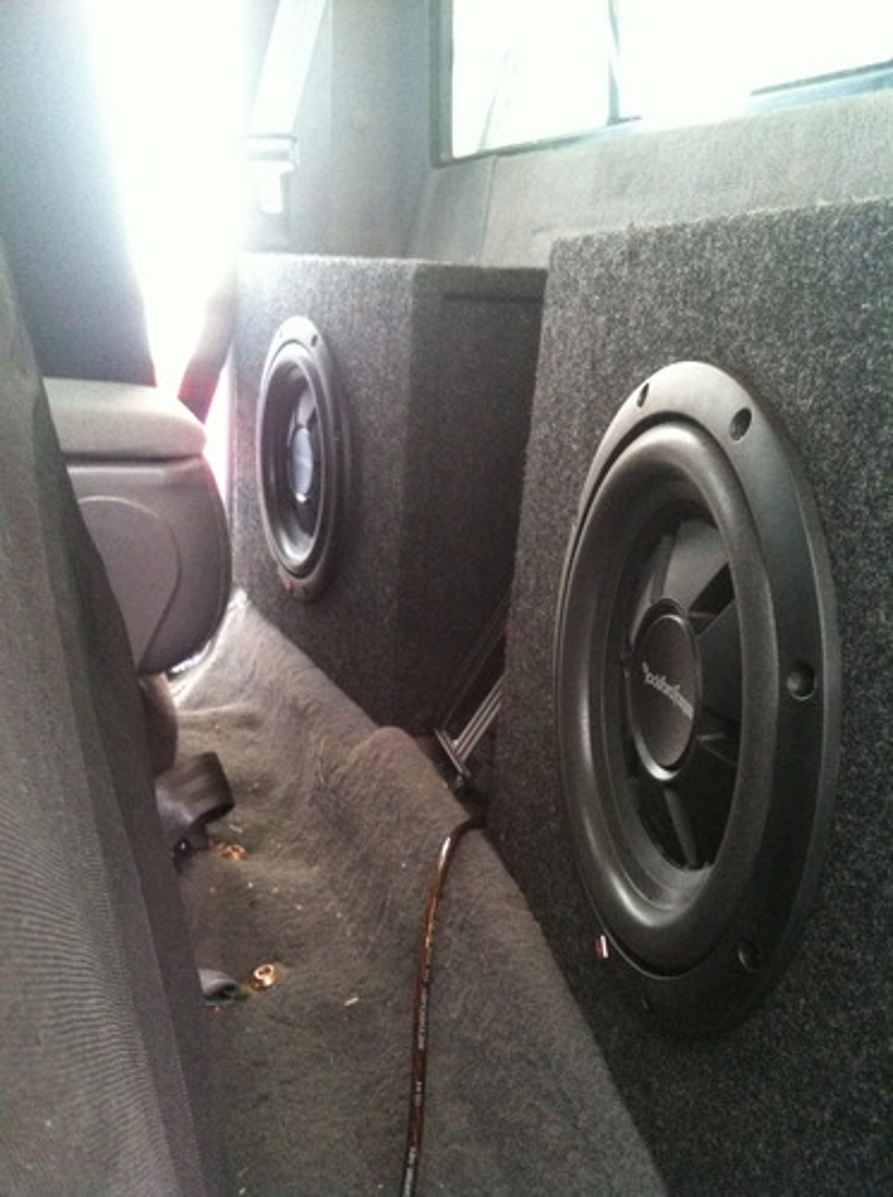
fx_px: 1208
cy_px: 598
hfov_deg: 40.6
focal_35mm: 35
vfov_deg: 52.7
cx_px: 446
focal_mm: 3.85
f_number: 2.8
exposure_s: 1/15
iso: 640
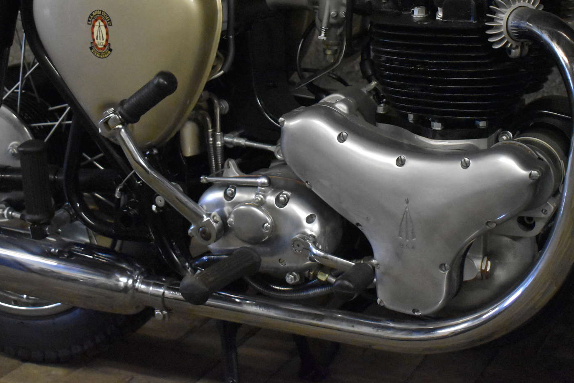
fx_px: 1064
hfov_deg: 30.2
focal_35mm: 67
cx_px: 329
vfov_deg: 20.3
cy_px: 120
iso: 8000
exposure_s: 1/125
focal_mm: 31
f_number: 4.2
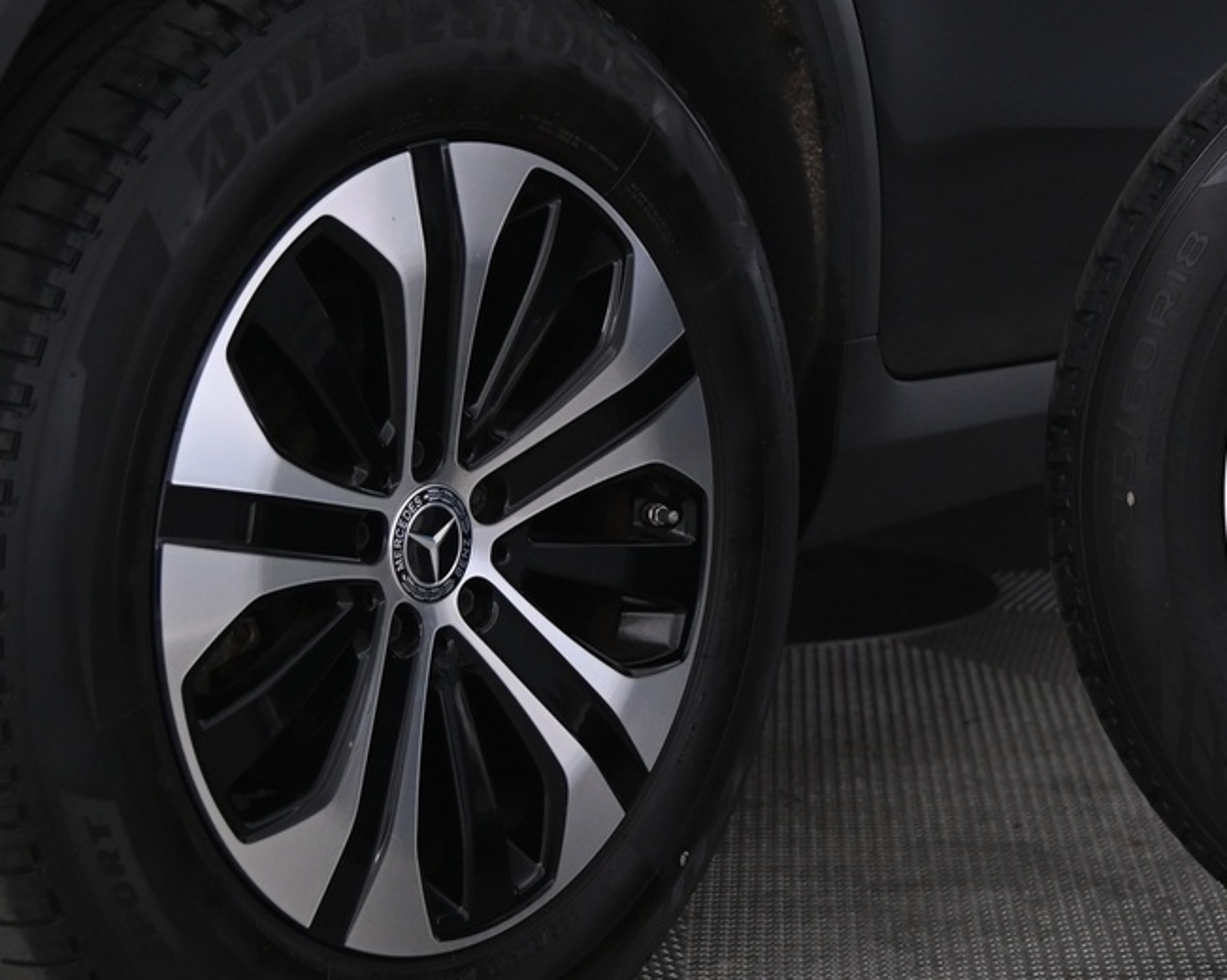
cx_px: 1010
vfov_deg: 14.9
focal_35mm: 103
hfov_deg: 18.4
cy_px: 383
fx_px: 3738
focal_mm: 44
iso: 2000
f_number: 4
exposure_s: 1/80
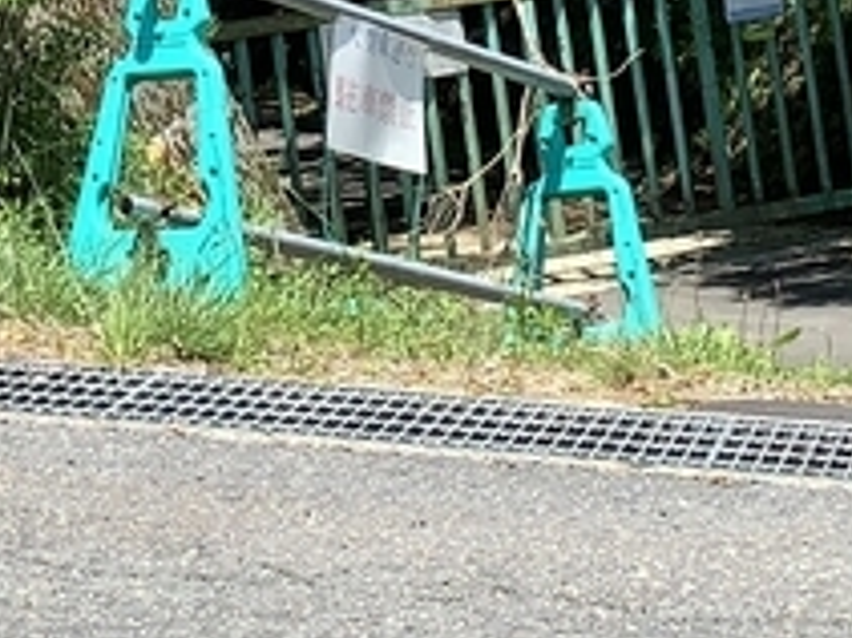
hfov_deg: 13.1
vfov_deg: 9.3
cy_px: -670
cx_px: -89
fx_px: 3641
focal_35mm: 148
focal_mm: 4.25
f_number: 1.8
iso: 25
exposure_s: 1/954
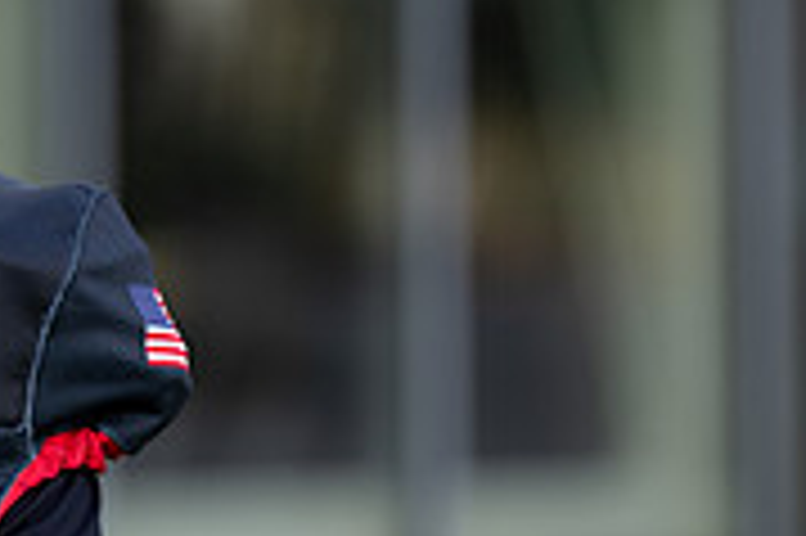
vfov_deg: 2.9
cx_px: -419
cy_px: 313
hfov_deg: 4.4
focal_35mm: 468
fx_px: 10468
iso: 100
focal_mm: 142
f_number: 2.8
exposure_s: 1/400
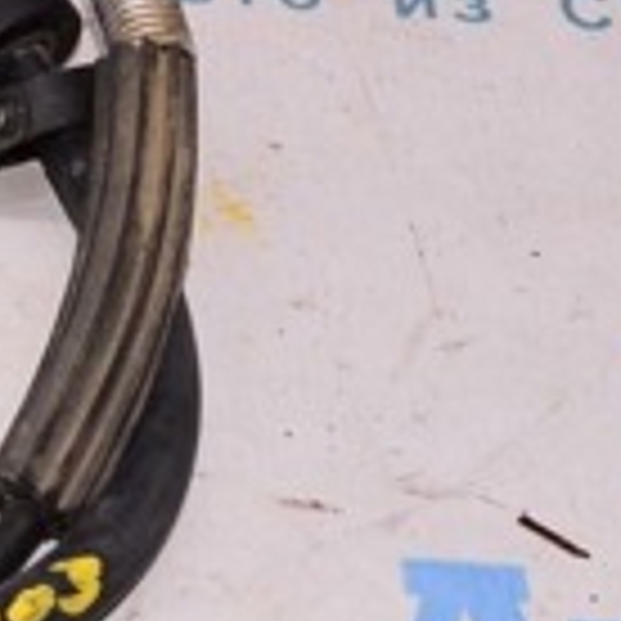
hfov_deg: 11.0
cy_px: 169
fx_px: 3126
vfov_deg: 11.3
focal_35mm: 154
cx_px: -252
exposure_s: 1/200
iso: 1600
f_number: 8
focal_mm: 26
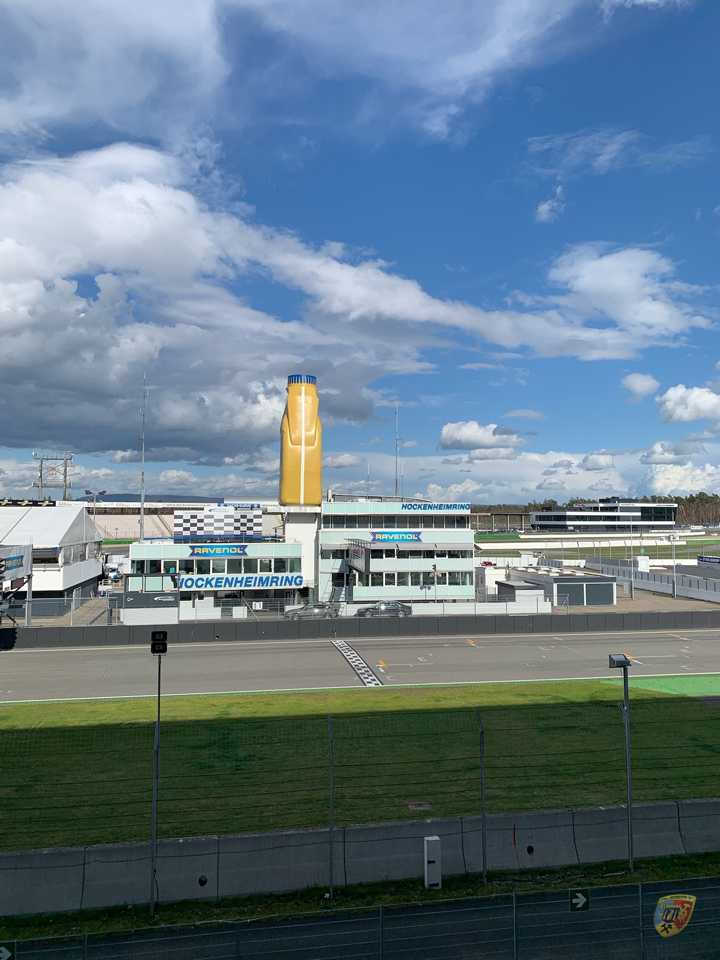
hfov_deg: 53.1
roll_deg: +0.5
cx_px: 360
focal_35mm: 26
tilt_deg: +2.8
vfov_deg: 67.3
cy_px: 480
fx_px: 721
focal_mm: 4.25
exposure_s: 1/4098
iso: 25
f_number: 1.8
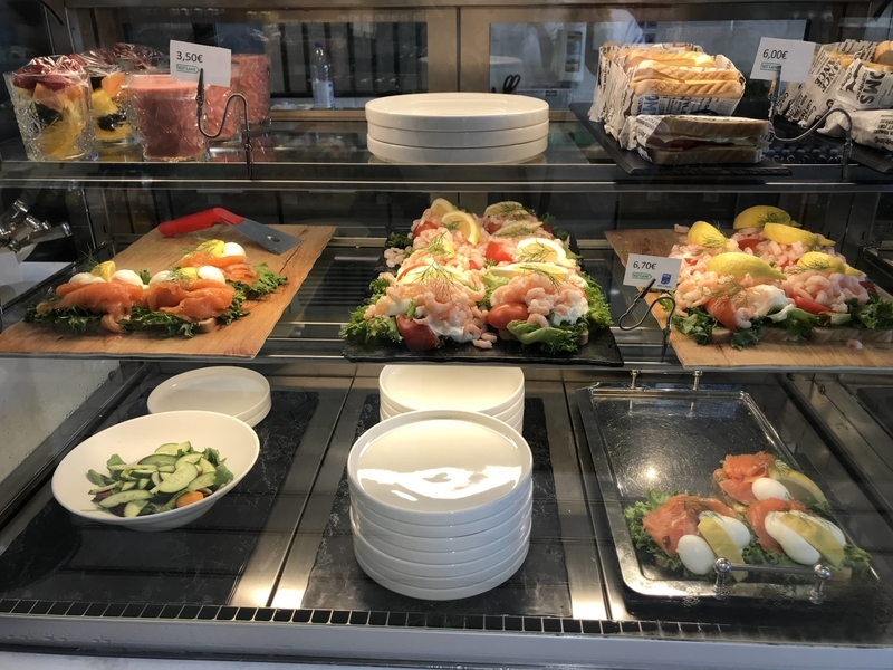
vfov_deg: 49.7
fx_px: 722
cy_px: 335
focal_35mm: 28
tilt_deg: -23.9
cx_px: 446
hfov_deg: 63.4
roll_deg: +0.8
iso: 40
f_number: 1.8
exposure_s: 1/100
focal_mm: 3.99
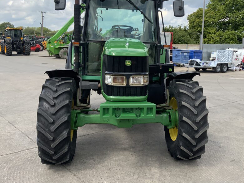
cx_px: 145
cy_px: 71
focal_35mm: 38
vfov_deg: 37.5
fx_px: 268
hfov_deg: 48.7
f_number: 1.8
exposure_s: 1/1279
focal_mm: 3
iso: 16
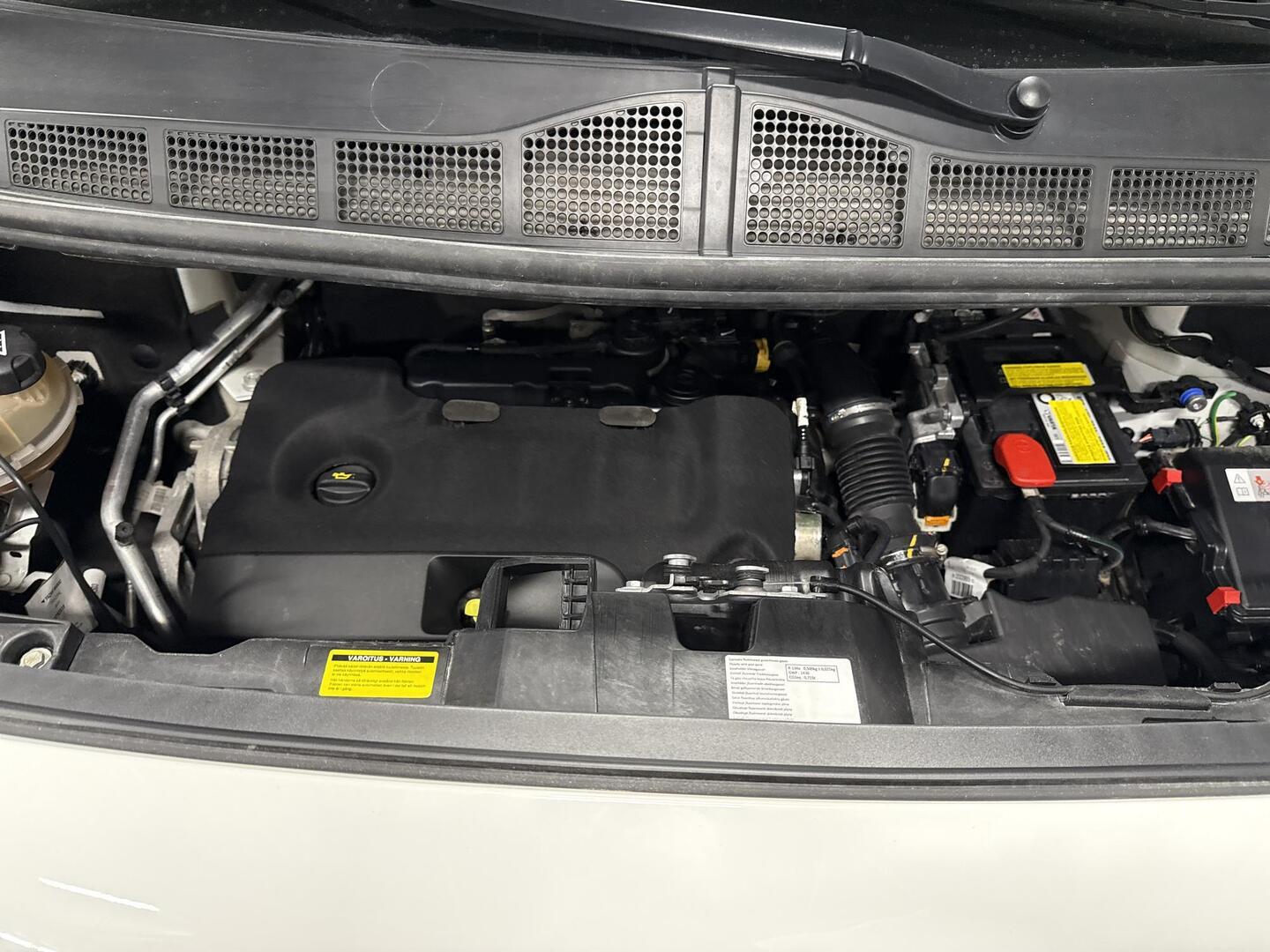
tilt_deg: -49.3
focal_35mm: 24
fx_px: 881
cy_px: 476
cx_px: 635
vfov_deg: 56.8
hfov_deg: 71.6
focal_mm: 6.76
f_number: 1.78
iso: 400
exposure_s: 1/50
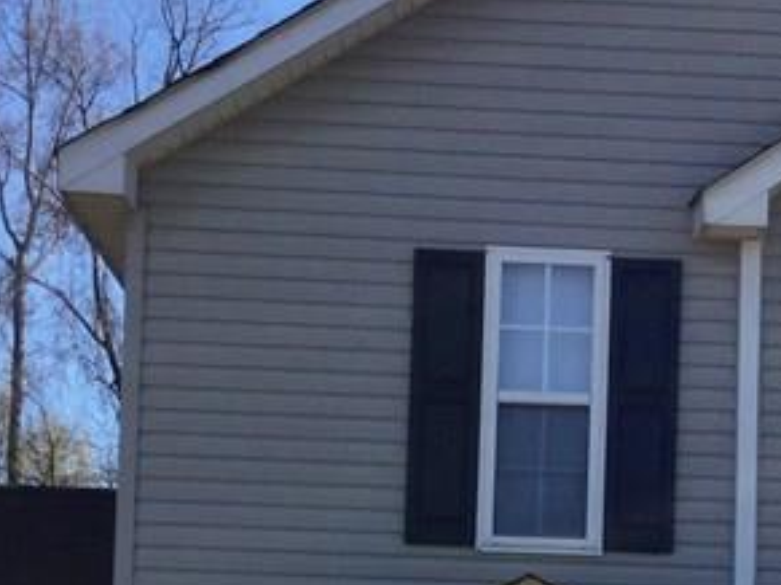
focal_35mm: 109
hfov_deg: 17.8
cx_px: 671
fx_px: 2458
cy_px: 770
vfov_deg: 13.1
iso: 25
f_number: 2.4
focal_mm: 3.3
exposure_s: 1/734
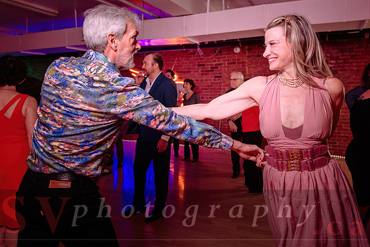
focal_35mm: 31
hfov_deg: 59.5
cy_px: 113
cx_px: 185
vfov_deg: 41.7
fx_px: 324
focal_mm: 29
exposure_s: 1/125
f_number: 3.5
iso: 1000
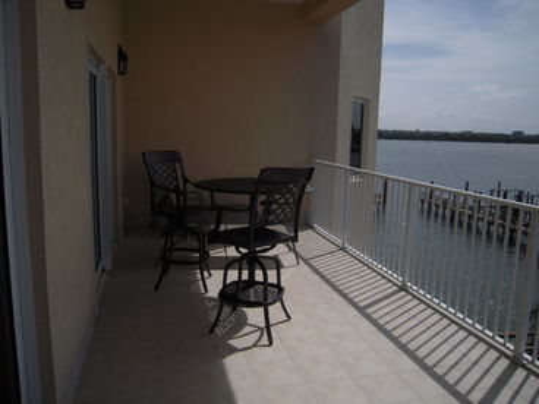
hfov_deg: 63.4
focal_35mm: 28
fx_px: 436
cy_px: 202
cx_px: 270
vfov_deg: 49.7
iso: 100
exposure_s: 1/1000
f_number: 5.4
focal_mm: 5
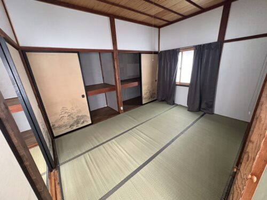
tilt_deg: -18.4
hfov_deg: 102.1
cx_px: 134
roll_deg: +3.9
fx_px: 108
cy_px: 100
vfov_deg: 85.7
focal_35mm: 14
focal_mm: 2.22
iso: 800
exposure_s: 1/60
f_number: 2.2
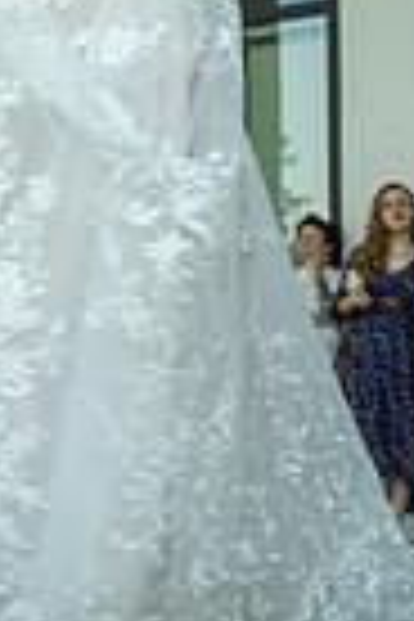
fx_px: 1966
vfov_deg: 17.6
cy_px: 14
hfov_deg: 11.5
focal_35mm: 114
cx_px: -212
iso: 320
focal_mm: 35
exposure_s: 1/160
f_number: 5.6
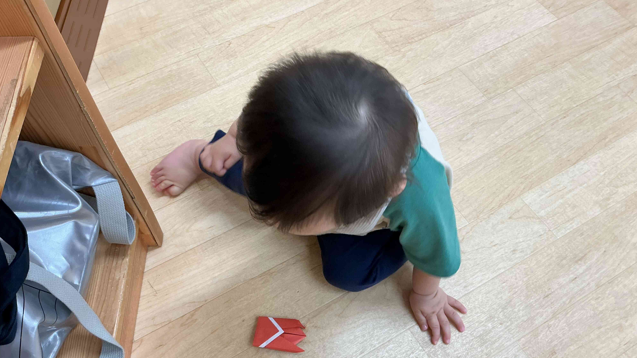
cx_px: 316
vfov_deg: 36.3
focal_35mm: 32
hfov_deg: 61.0
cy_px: 241
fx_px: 540
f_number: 1.8
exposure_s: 1/60
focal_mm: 3
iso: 64
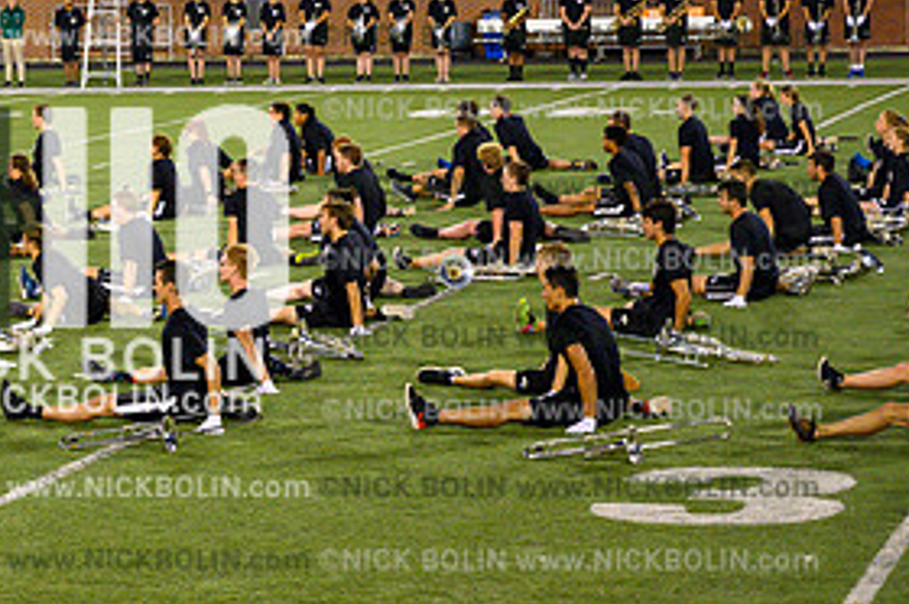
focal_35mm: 145
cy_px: 260
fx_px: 3657
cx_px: 58
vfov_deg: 9.4
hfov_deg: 14.0
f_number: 4
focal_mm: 70
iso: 4000
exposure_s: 1/1000
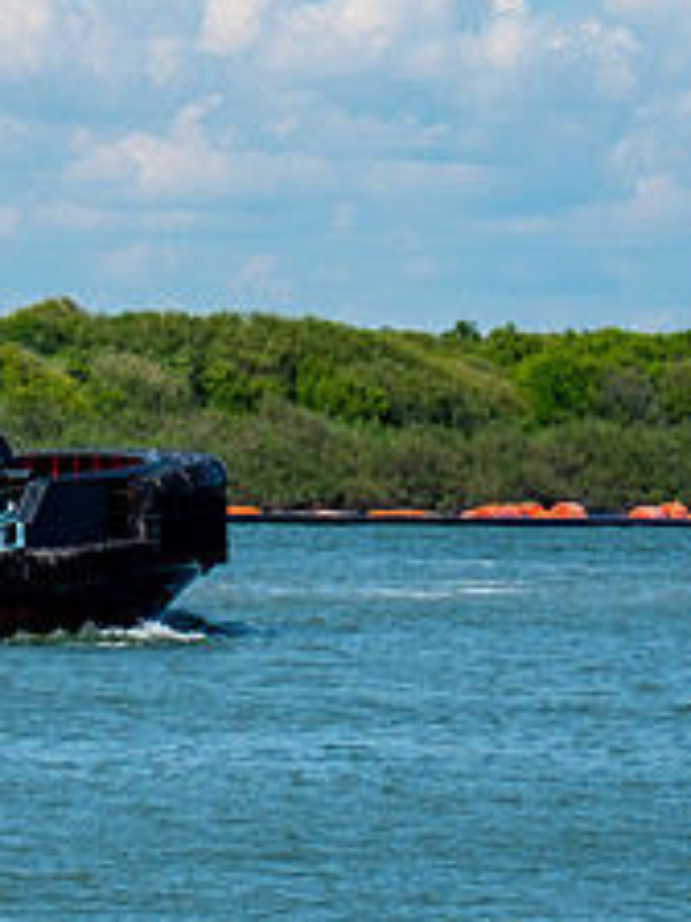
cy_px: 393
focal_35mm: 410
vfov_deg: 4.8
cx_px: -457
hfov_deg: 3.6
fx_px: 10912
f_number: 7.1
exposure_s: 1/480
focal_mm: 110.3
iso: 200
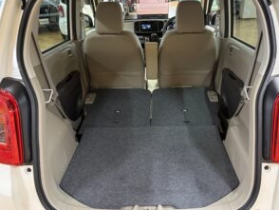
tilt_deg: -24.3
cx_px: 152
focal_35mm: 31
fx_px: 250
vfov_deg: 45.5
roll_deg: +2.0
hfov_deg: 58.2
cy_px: 106
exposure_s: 1/33
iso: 500
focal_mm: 5.96
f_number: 1.6
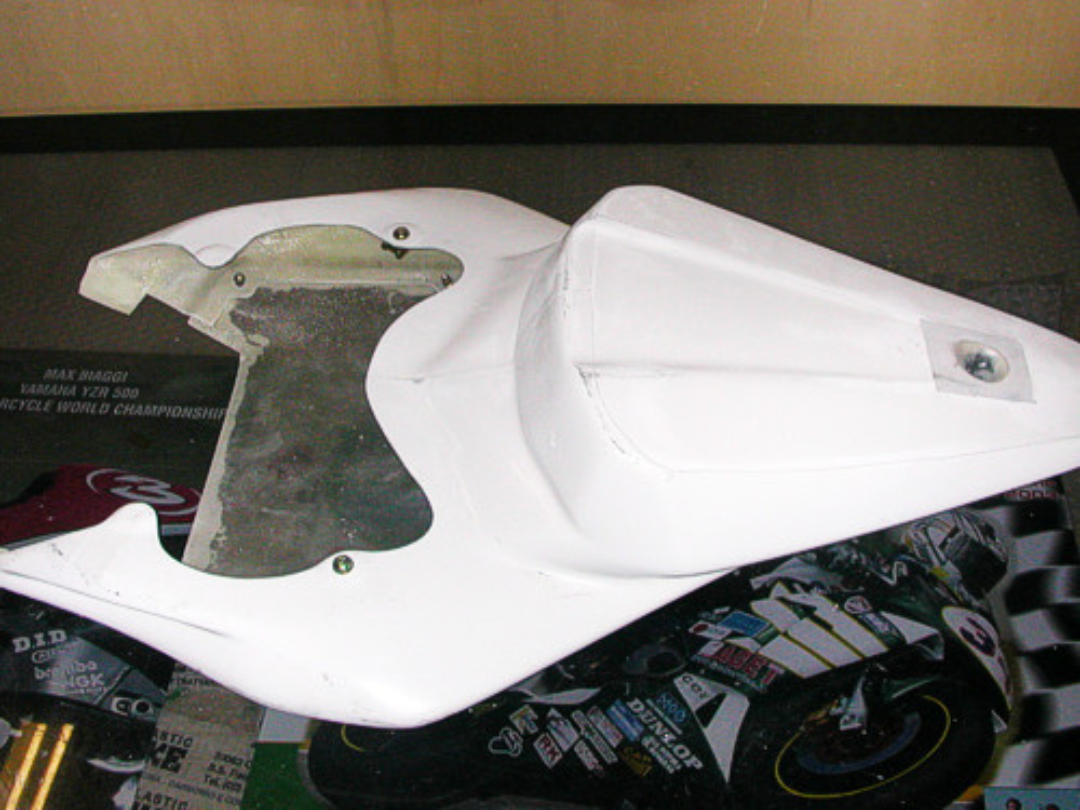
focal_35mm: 37
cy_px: 405
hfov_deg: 50.1
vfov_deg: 38.7
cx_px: 540
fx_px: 1154
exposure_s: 1/59.9
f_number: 4.5
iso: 100
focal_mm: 5.6
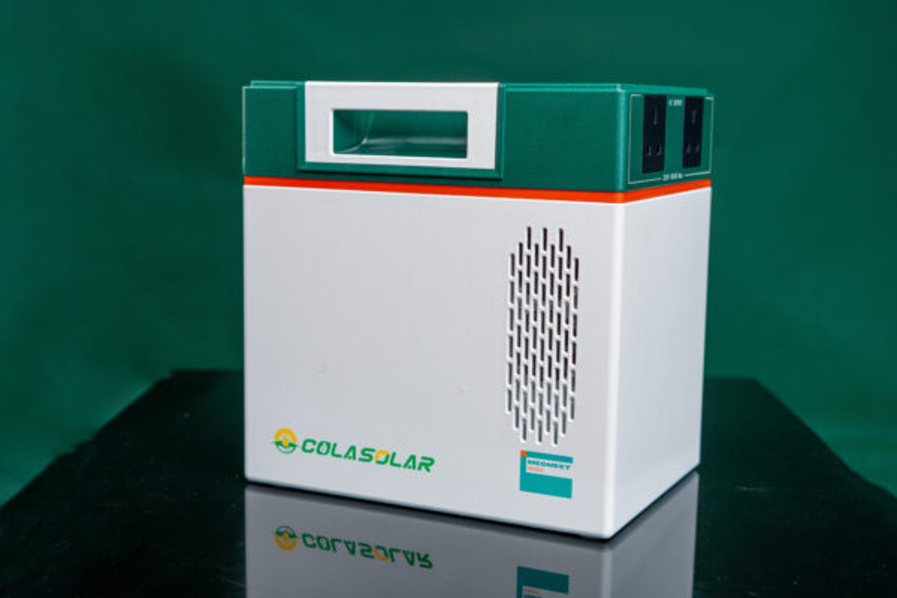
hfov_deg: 39.6
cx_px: 448
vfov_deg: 27.0
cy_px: 299
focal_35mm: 50
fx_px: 1246
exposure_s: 1/200
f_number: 4
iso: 200
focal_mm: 50
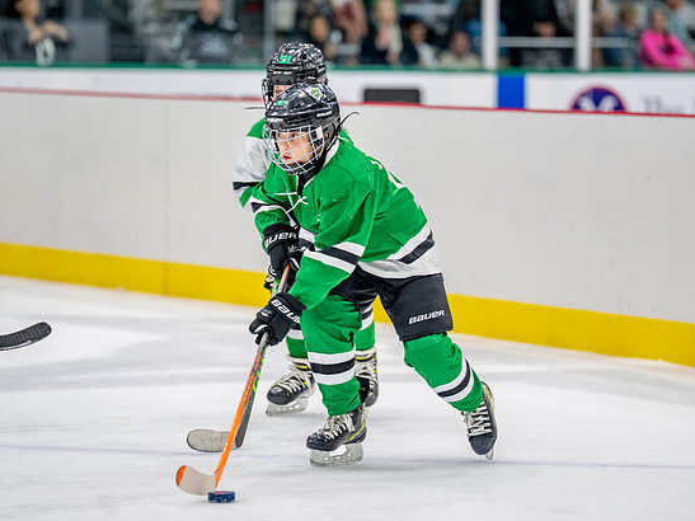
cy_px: 236
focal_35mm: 189
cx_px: 392
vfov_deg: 7.9
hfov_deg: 10.5
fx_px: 3794
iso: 1000
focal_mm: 158
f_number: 2.8
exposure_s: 1/1250
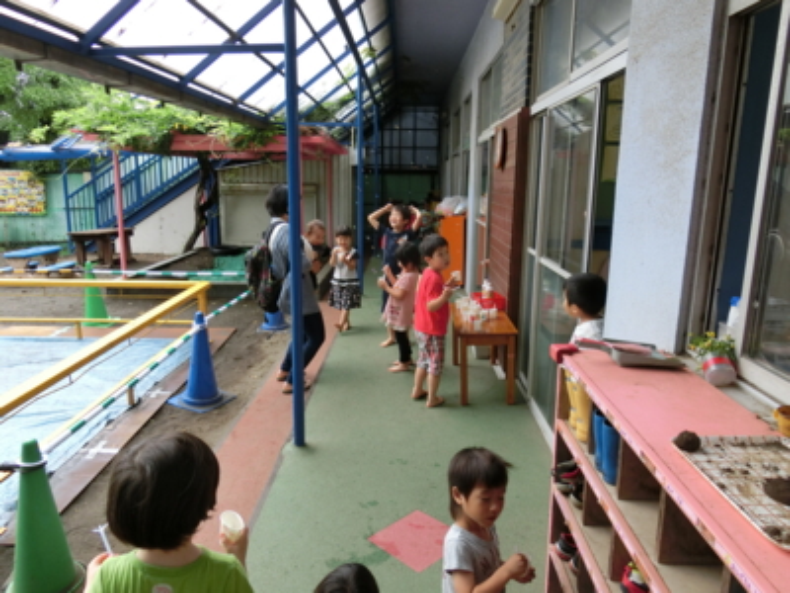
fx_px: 571
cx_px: 395
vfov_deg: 54.9
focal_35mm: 25
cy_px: 296
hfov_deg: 69.4
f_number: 3.5
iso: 100
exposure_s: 1/125
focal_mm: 4.5
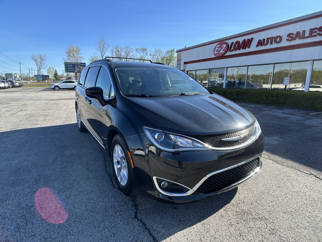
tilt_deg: -12.5
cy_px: 121
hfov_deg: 67.3
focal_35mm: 26
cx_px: 161
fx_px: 242
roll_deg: -1.4
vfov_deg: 53.1
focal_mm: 5.7
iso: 50
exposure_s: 1/1575
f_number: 1.5
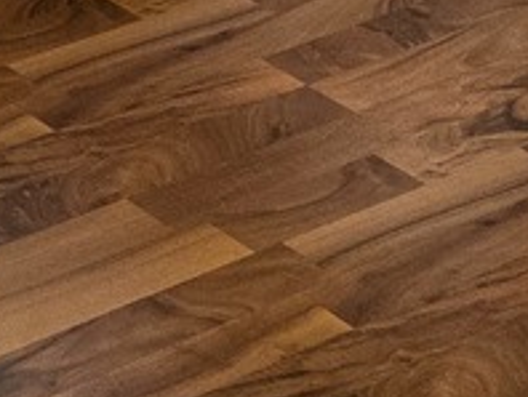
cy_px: -831
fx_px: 2550
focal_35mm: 167
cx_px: -507
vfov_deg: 7.7
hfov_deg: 10.8
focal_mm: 5.4
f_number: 1.8
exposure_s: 1/120
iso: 250
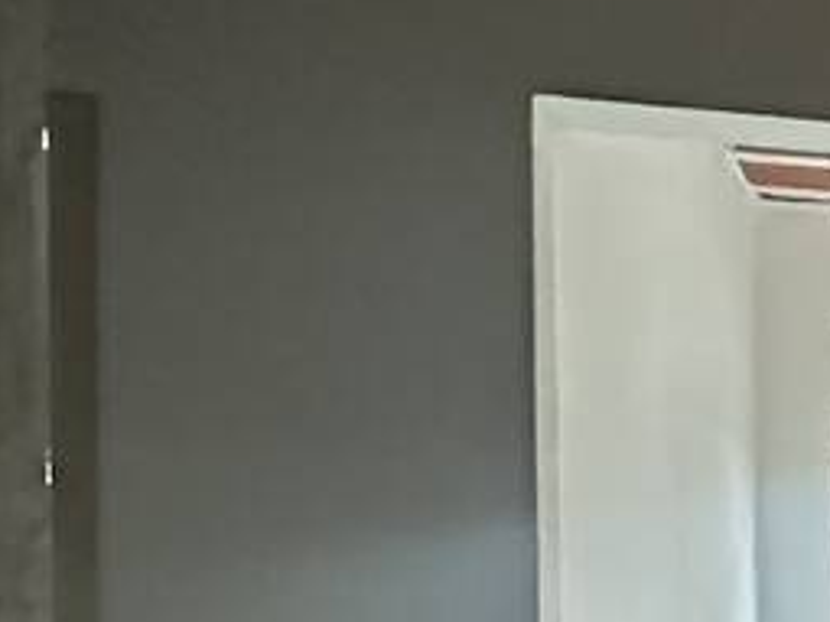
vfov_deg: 18.1
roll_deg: +1.6
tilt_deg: +1.1
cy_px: 661
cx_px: 1943
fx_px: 1893
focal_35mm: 79
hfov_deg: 15.3
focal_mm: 2.22
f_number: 2.2
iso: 1600
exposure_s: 1/41
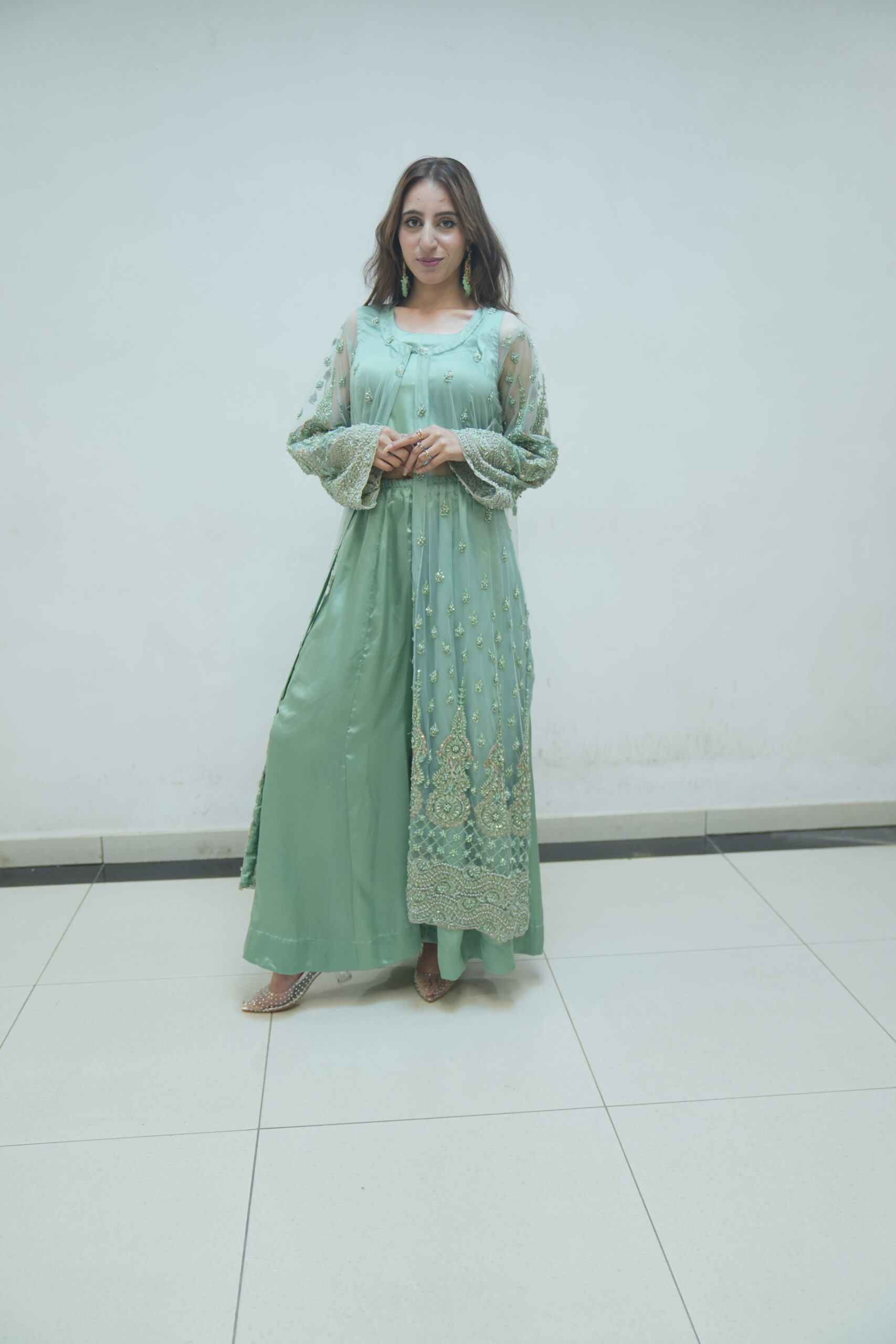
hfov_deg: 42.3
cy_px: 672
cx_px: 448
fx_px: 1157
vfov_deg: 60.3
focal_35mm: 31
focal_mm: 31
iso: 500
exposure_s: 1/100
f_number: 2.8
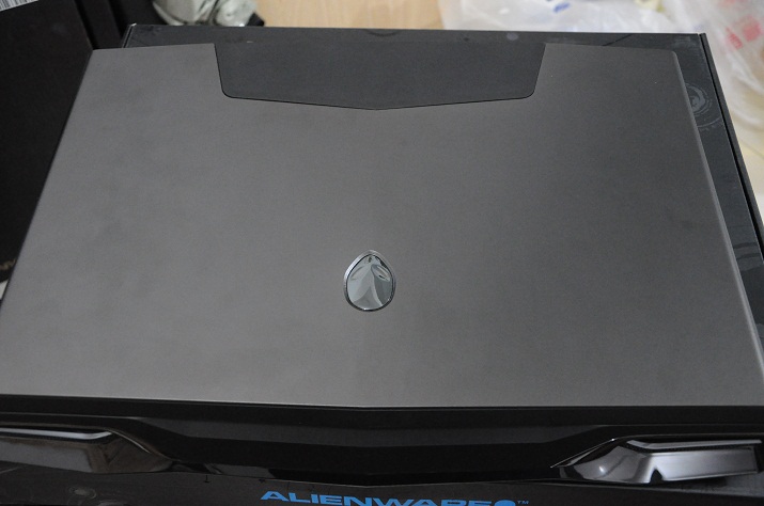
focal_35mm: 39
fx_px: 826
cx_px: 382
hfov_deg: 49.6
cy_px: 253
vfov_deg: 34.1
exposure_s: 1/15
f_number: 4
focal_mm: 26
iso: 3200
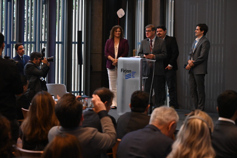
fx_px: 658
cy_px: 79
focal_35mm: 100
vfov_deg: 13.7
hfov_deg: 20.4
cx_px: 118
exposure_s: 1/160
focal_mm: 100
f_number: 6.3
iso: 3200
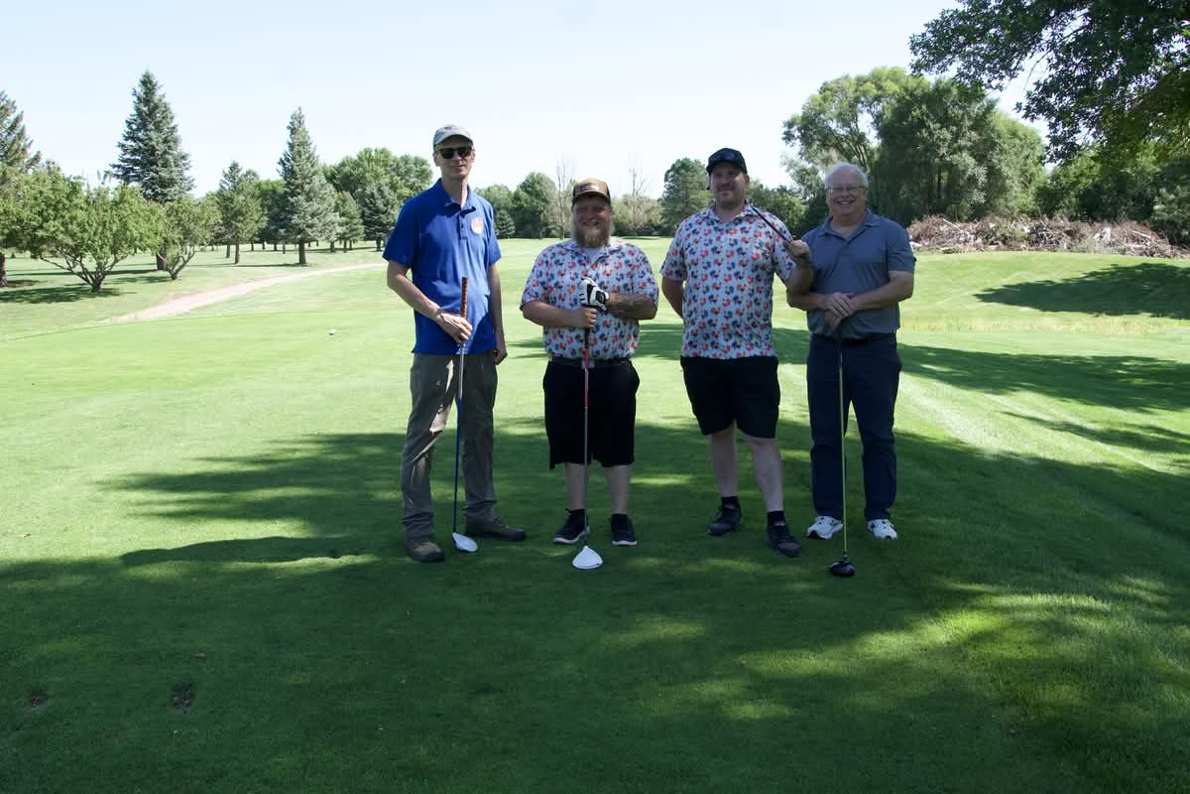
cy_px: 397
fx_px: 1140
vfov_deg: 38.4
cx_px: 595
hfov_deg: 55.1
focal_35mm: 34
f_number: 8
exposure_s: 1/1000
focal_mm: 23
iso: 1250
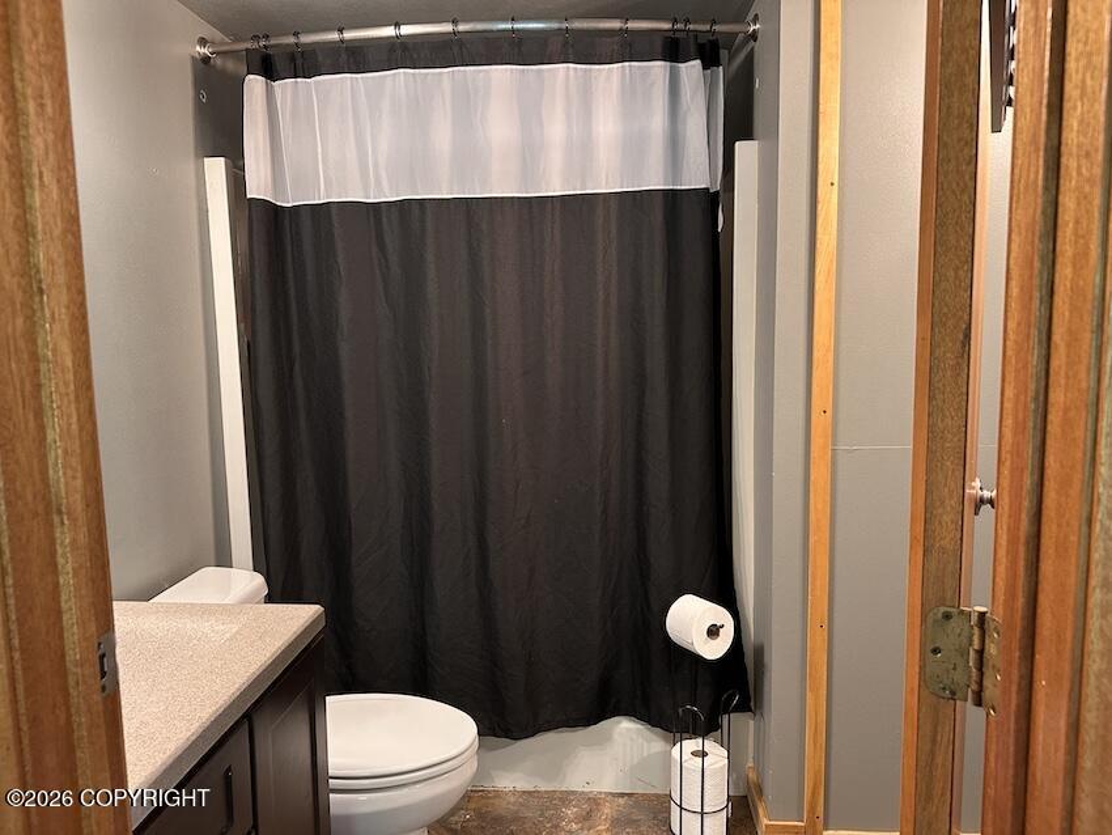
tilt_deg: -7.1
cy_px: 418
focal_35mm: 24
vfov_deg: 56.8
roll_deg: +1.8
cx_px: 556
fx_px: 771
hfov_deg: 71.6
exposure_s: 1/60
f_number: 1.78
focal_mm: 6.86
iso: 320
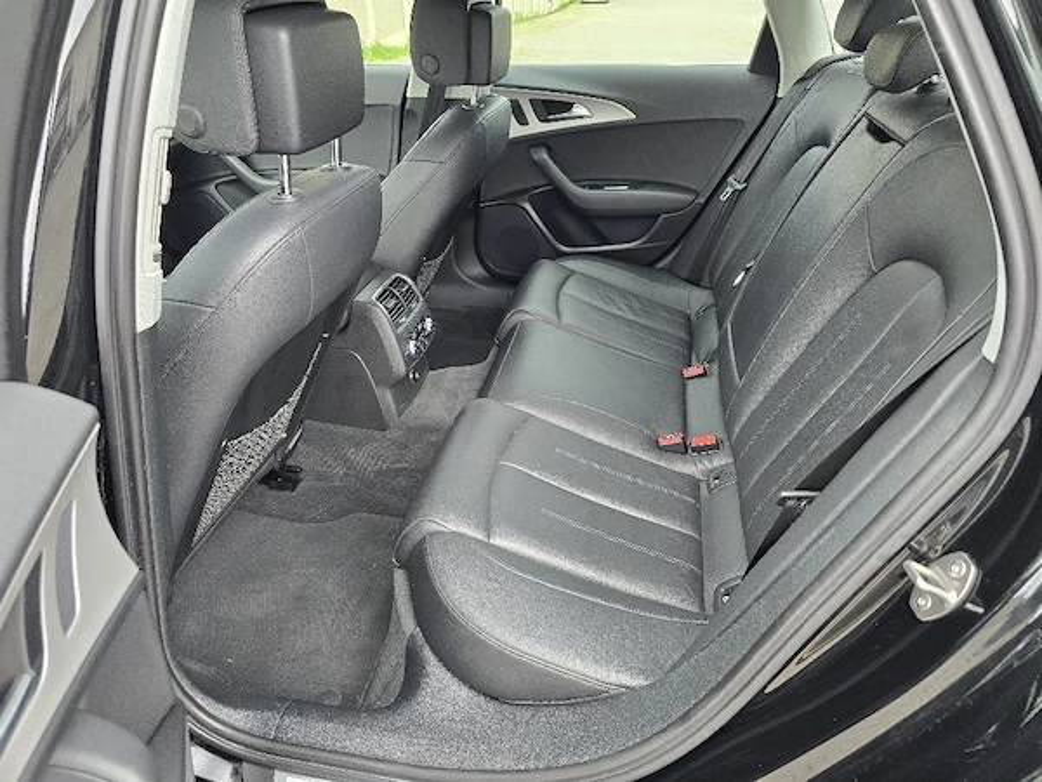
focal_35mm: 23
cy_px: 391
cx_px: 521
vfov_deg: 58.9
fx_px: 692
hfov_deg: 73.9
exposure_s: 1/182
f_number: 1.7
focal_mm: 6.3
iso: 125
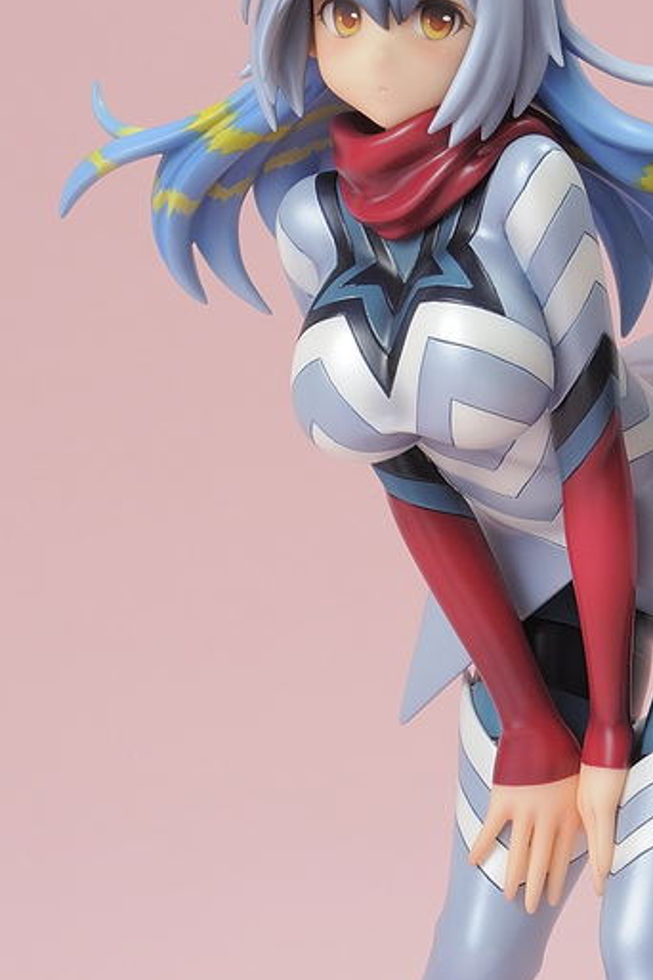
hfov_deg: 6.9
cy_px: 730
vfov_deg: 10.3
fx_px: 5414
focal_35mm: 199
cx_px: 519
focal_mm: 85
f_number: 20
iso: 320
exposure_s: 1/160
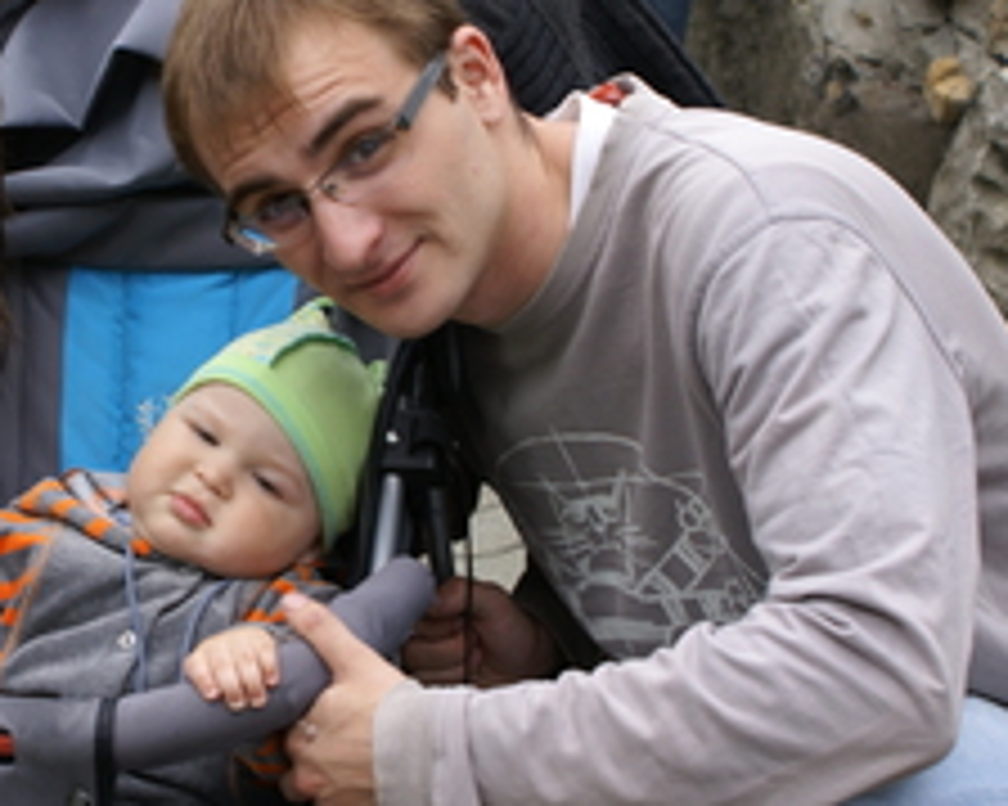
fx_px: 2950
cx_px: 162
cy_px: 367
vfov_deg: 15.5
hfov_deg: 19.1
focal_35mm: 99
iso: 160
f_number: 5.6
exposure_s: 1/125
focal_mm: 35
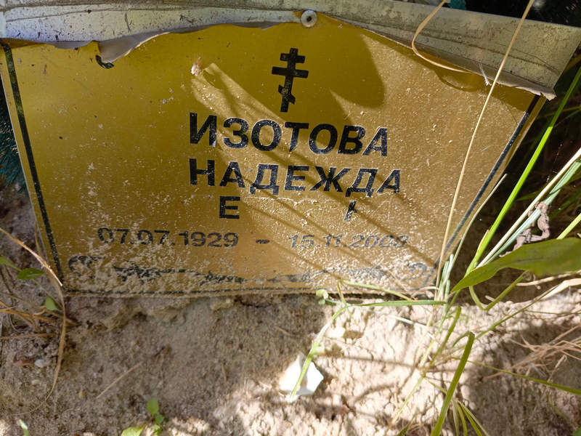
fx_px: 420
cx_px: 290
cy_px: 218
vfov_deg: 54.9
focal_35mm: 25
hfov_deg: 69.4
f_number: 1.69
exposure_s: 1/193
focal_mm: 4.76
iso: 110
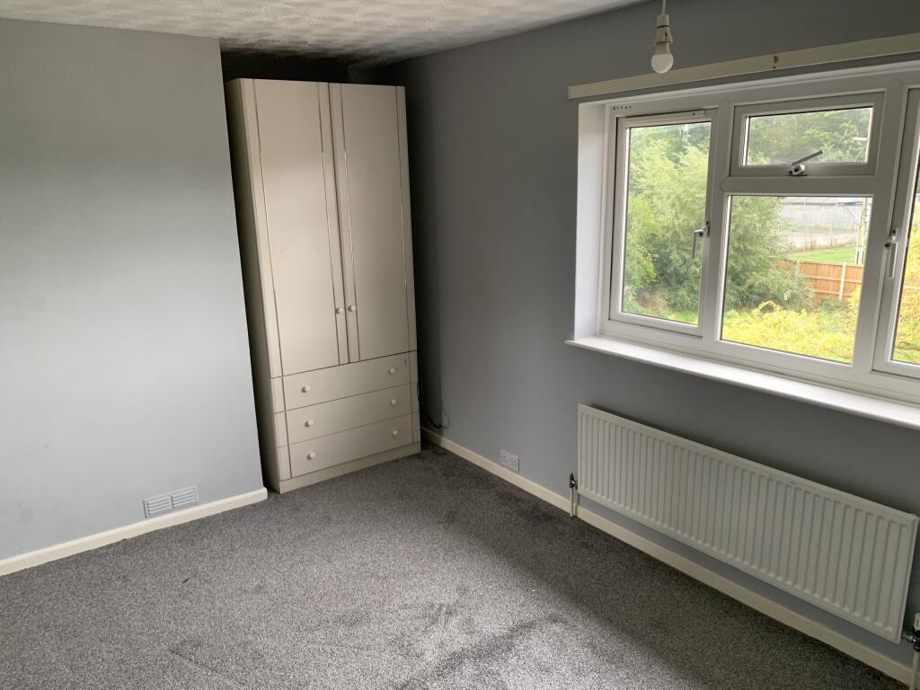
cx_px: 460
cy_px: 345
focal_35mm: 26
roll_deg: +1.5
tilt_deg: -14.4
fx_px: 691
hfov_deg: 67.3
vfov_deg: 53.1
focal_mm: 4.25
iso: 100
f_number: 1.8
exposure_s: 1/60
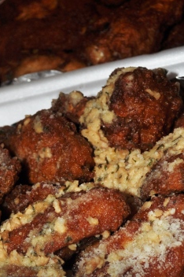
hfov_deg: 14.2
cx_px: 55
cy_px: 261
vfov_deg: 20.7
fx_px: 737
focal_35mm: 96
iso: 200
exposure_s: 1/125
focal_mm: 22
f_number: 5.6
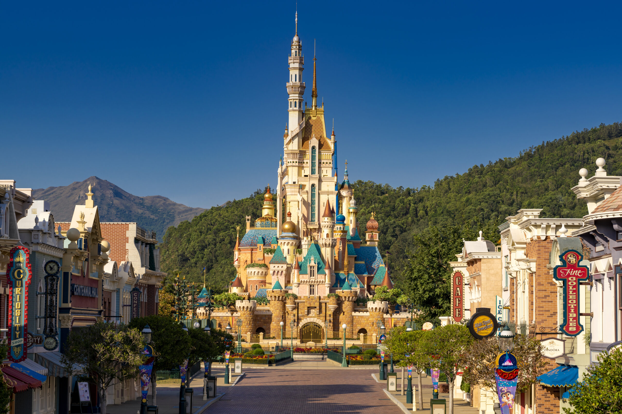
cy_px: 207
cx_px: 311
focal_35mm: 85
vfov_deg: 16.1
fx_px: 1469
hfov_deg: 23.9
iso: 100
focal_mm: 85
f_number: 9
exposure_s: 1/320
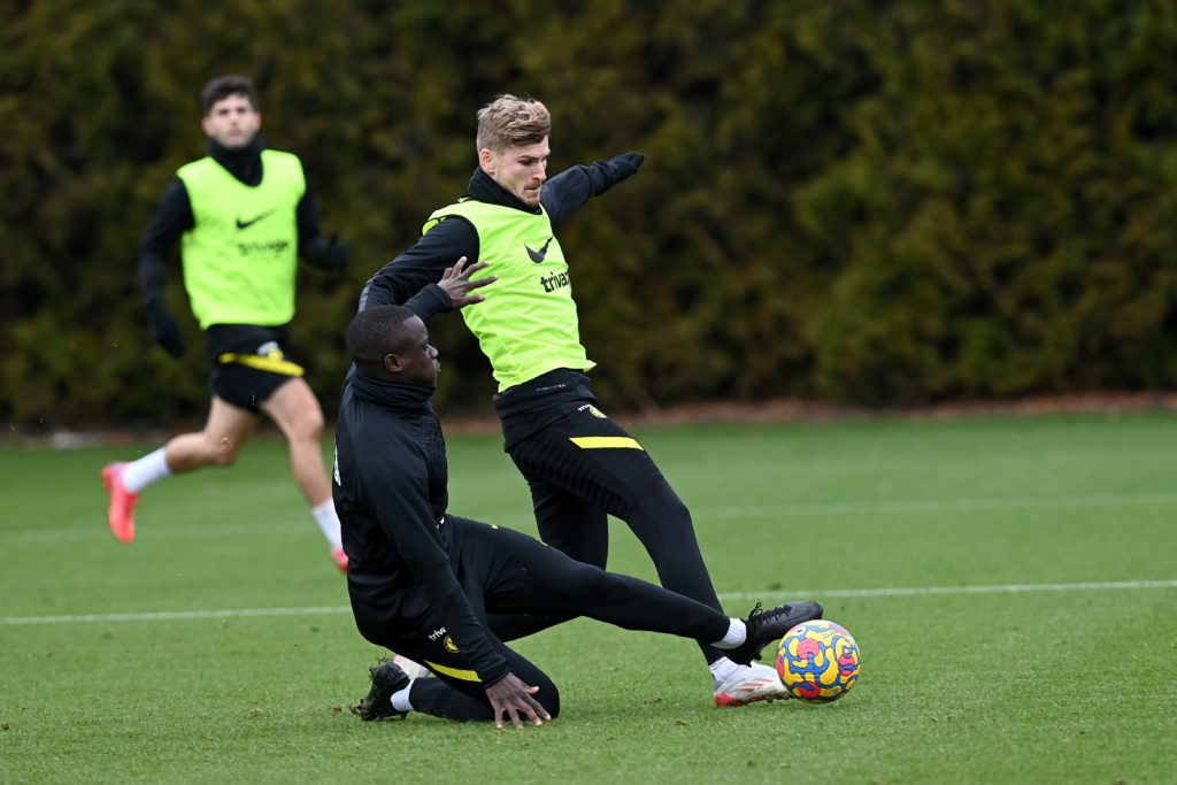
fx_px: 13079
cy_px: 392
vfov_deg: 3.4
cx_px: 588
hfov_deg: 5.2
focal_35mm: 400
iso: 1250
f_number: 4
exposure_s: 1/1250
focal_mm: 400
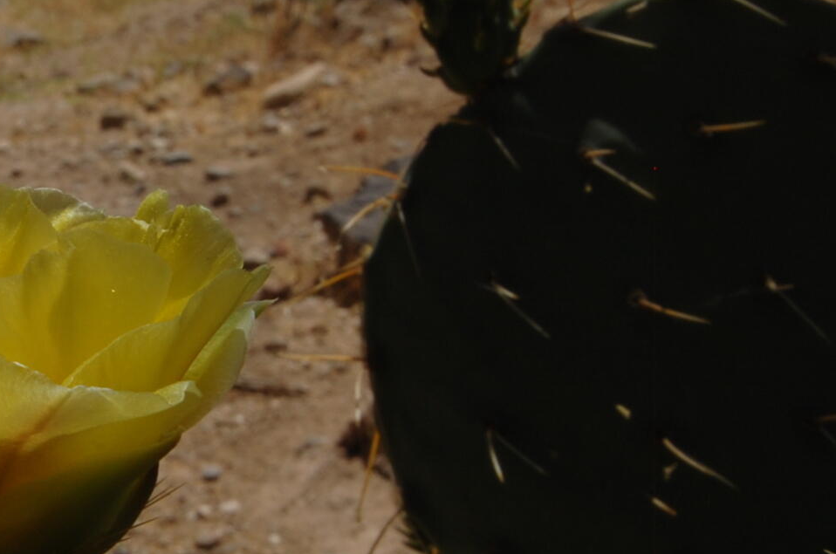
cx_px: 41
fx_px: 2457
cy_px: 295
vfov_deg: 12.9
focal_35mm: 106
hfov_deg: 18.9
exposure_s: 1/125
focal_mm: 30
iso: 200
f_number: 18
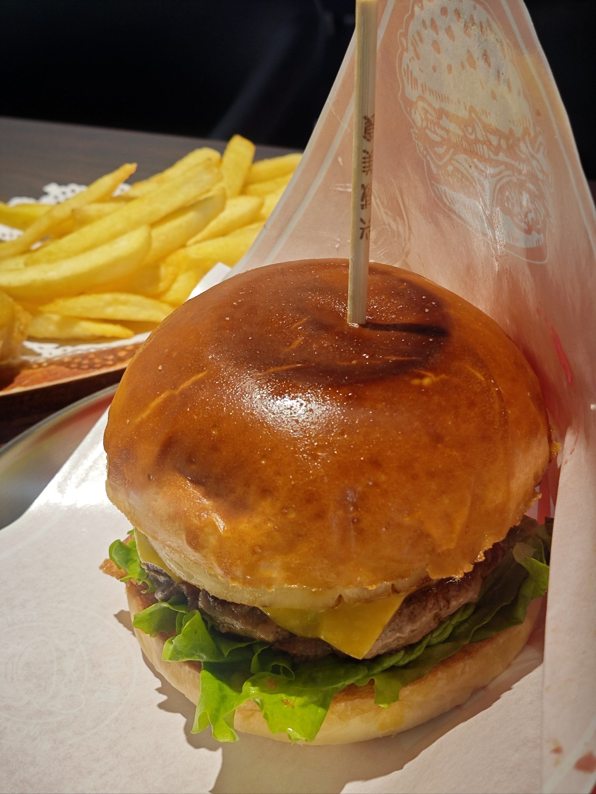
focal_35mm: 46
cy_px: 397
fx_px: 1056
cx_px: 298
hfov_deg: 31.5
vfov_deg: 41.2
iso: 160
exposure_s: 1/50
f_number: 2.8
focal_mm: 6.68
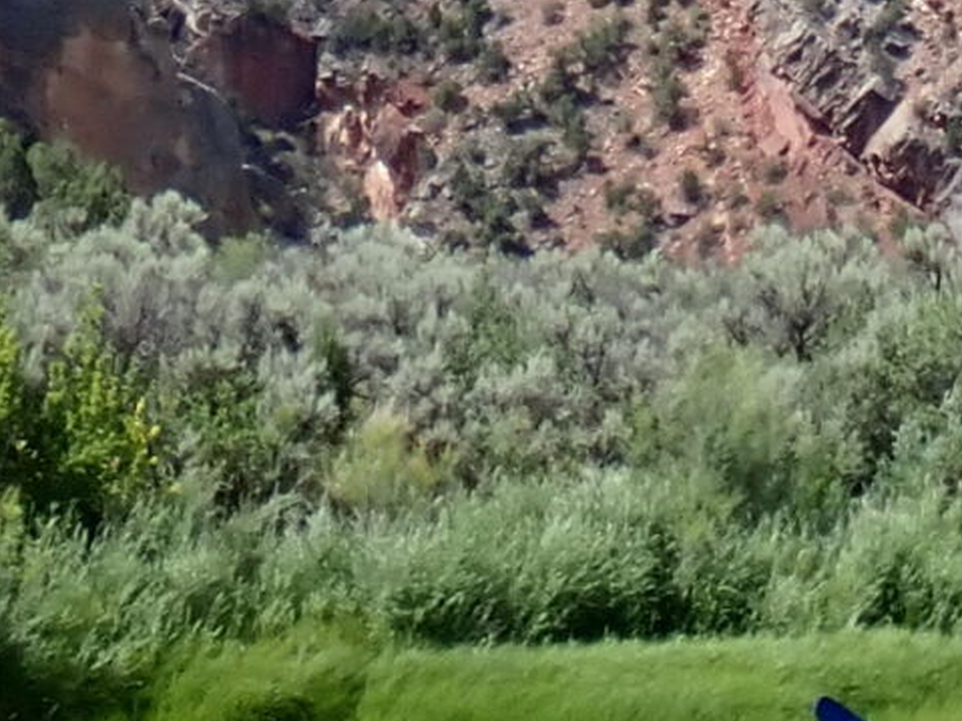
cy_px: -462
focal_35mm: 535
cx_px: 2370
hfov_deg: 3.6
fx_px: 14864
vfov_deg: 2.8
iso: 100
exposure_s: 1/320
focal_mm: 18
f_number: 4.9
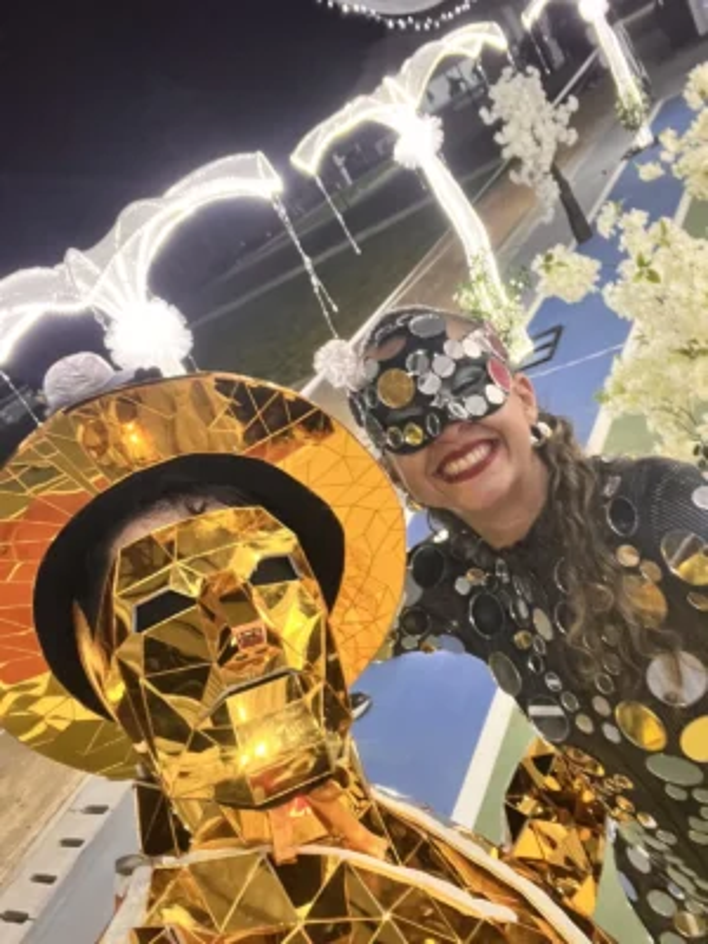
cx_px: 354
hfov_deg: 46.8
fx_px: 818
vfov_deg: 60.0
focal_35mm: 30
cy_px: 472
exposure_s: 1/60
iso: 320
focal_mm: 2.71
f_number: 2.2
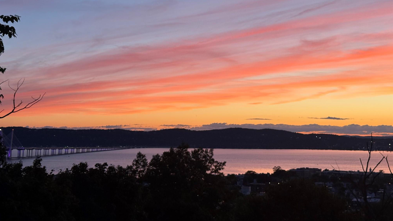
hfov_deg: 39.2
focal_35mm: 53
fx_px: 552
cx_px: 194
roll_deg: -0.7
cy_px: 93
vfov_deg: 22.6
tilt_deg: +3.8
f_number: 1.78
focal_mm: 6.76
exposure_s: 1/164
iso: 50
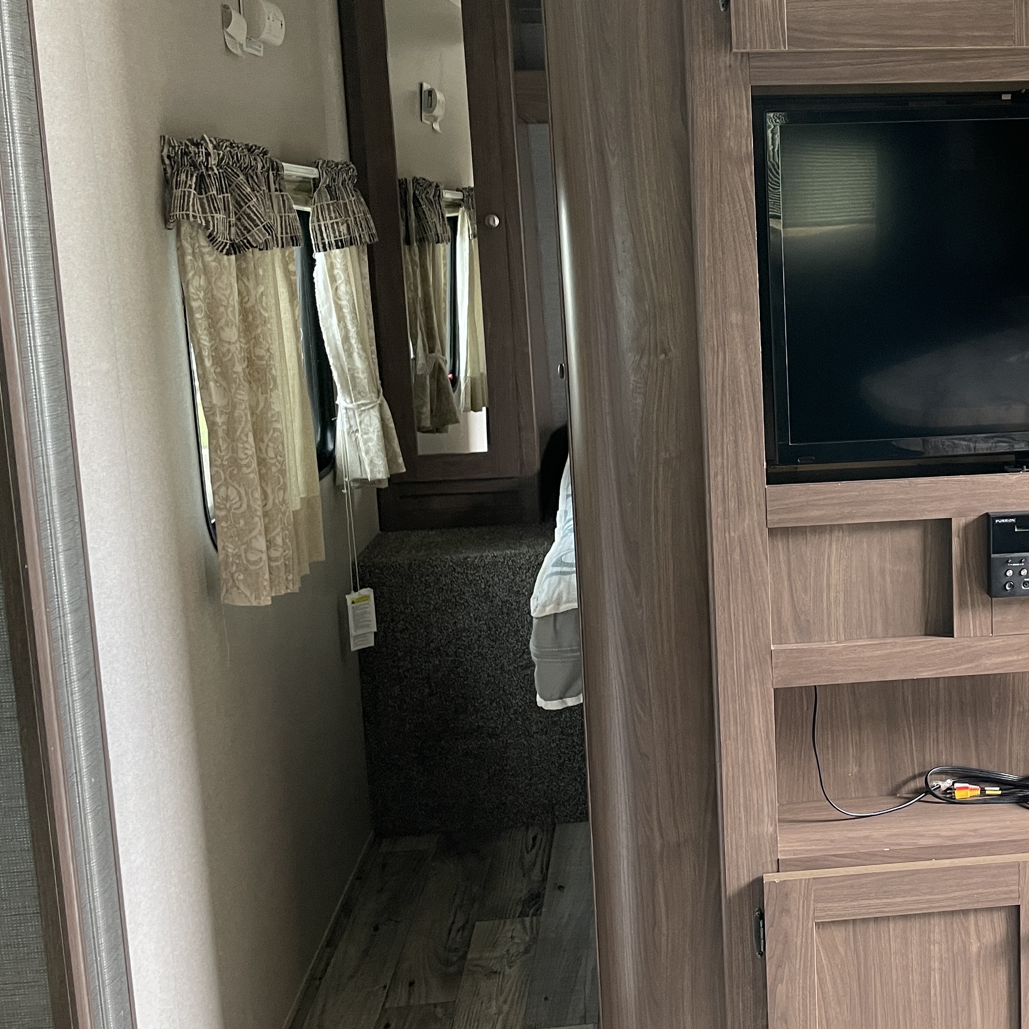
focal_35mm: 43
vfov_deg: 39.1
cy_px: 468
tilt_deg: -7.7
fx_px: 1446
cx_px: 855
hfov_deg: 37.5
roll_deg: +1.8
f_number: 1.6
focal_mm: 4.2
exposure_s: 1/97
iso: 125
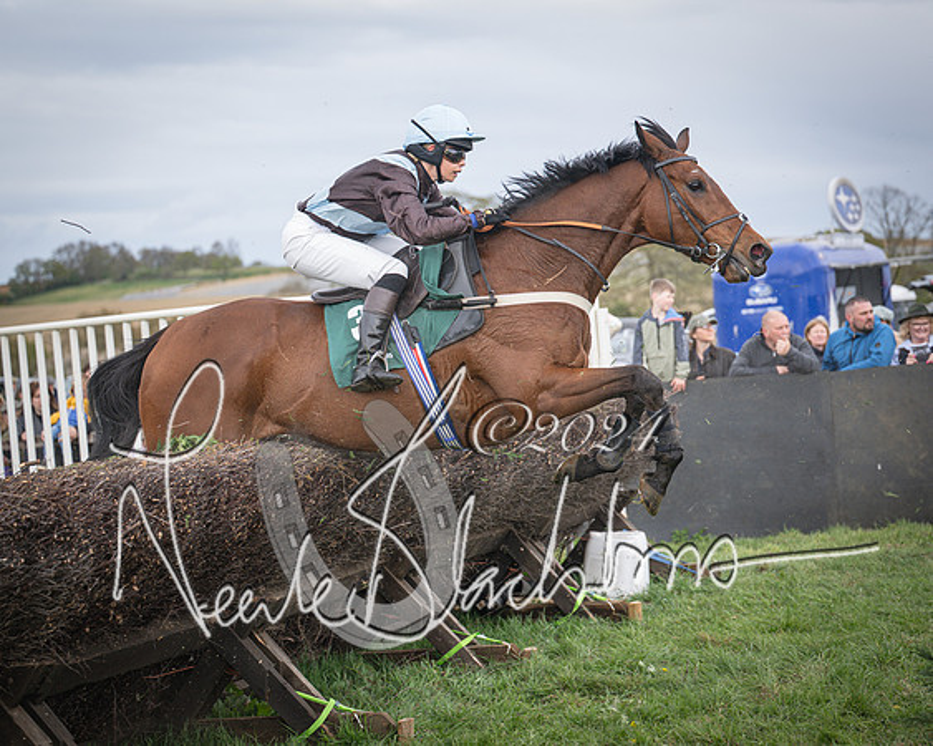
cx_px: 446
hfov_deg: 22.0
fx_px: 2402
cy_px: 371
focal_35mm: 87
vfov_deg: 17.6
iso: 400
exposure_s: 1/2000
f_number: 2.8
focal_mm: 70
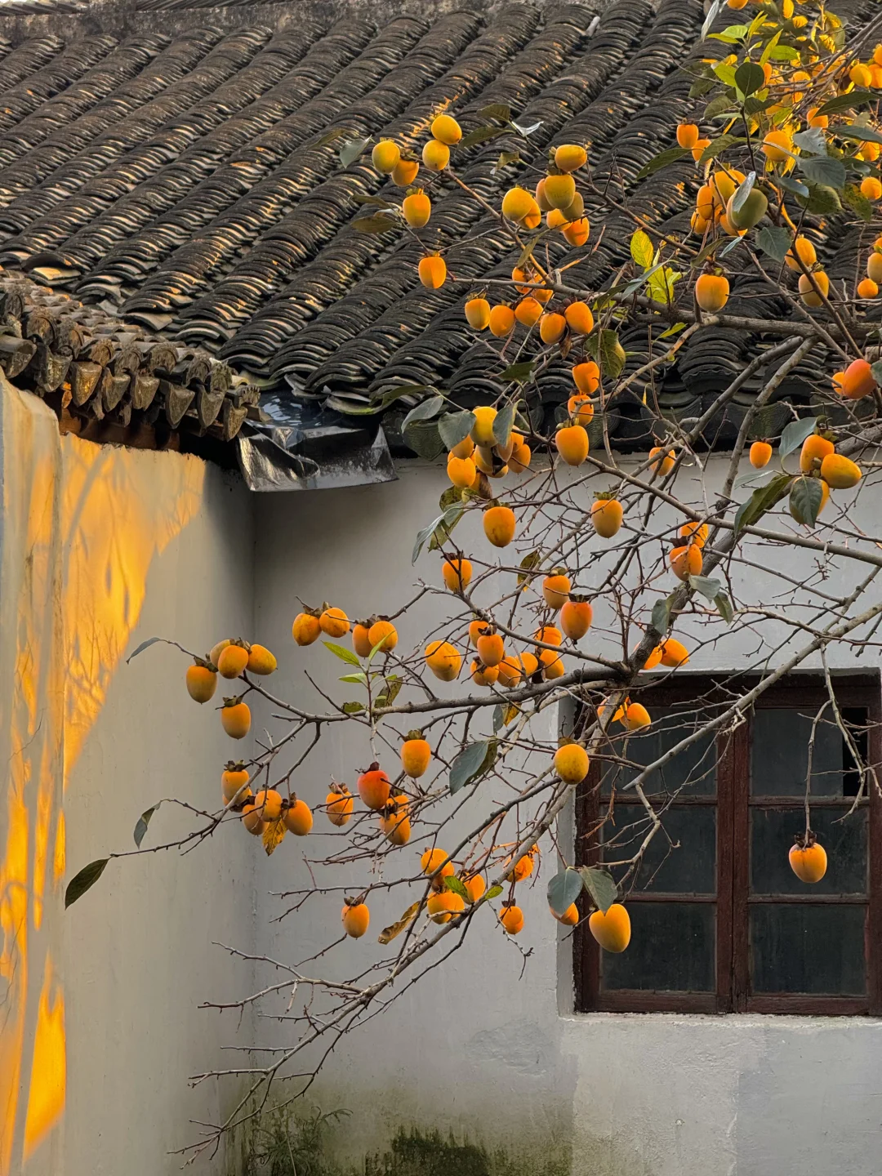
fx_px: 4077
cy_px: 588
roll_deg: -0.5
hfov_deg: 12.3
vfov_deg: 16.4
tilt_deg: +5.1
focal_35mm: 120
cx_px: 441
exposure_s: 1/99
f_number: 2.8
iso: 100
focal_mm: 15.66
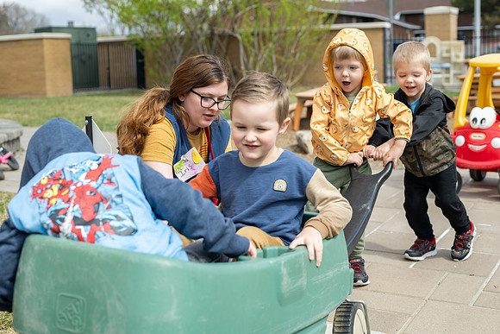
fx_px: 695
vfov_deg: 27.0
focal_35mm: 50
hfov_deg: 39.6
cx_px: 250
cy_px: 167
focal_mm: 50
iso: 160
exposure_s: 1/800
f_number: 4
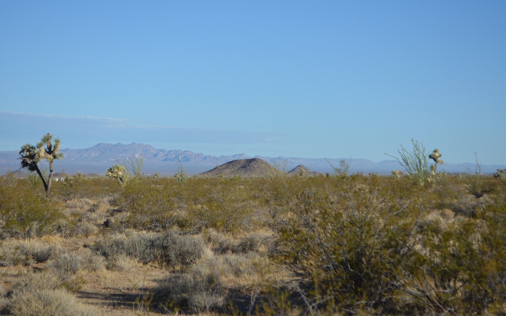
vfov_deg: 15.4
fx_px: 1165
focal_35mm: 85
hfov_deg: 24.5
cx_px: 252
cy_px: 149
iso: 400
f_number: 7.1
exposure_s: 1/1600
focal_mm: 55
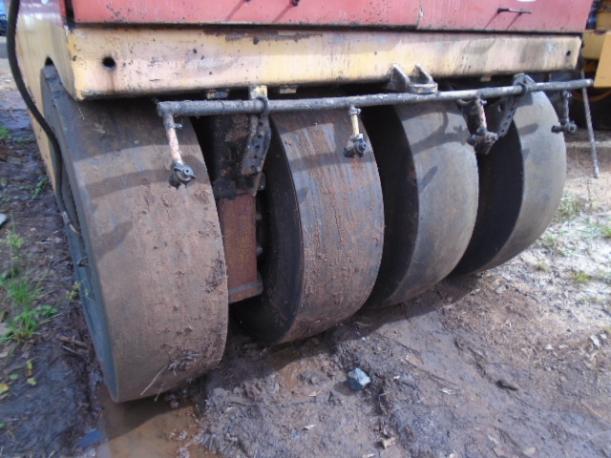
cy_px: 229
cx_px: 306
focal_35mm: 26
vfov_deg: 53.1
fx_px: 459
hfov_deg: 67.3
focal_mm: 4.6
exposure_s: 1/125
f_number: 3.2
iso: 100
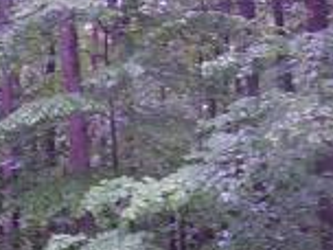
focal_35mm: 145
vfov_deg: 10.0
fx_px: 1395
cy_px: 355
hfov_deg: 13.6
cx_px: 199
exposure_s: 1/30
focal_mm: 6.3
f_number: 2.8
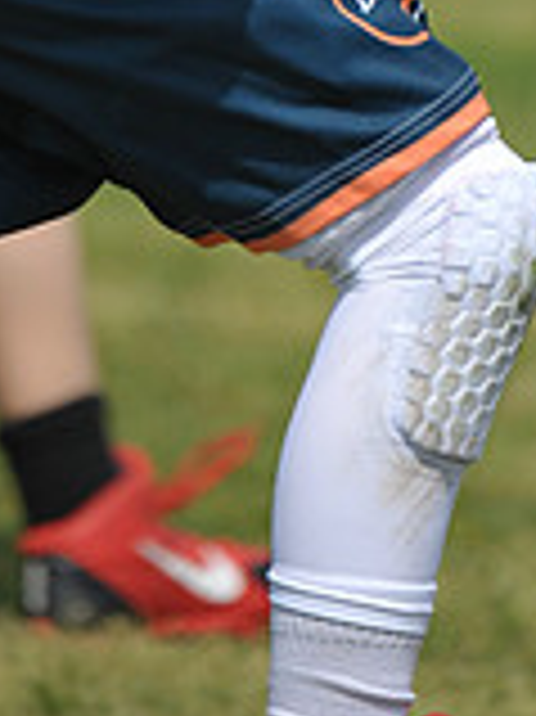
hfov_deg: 1.2
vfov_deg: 1.7
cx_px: 284
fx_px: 24601
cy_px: -563
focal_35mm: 1190
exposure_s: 1/5000
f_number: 4
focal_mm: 340
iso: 640
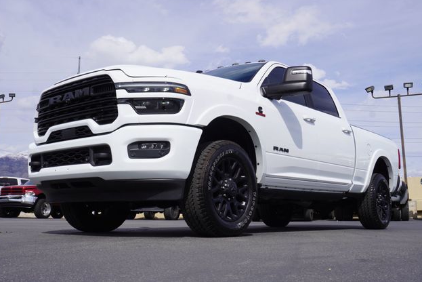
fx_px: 434
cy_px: 138
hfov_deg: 51.9
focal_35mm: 37
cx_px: 212
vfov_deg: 36.0
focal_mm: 24
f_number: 11
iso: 100
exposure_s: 1/250
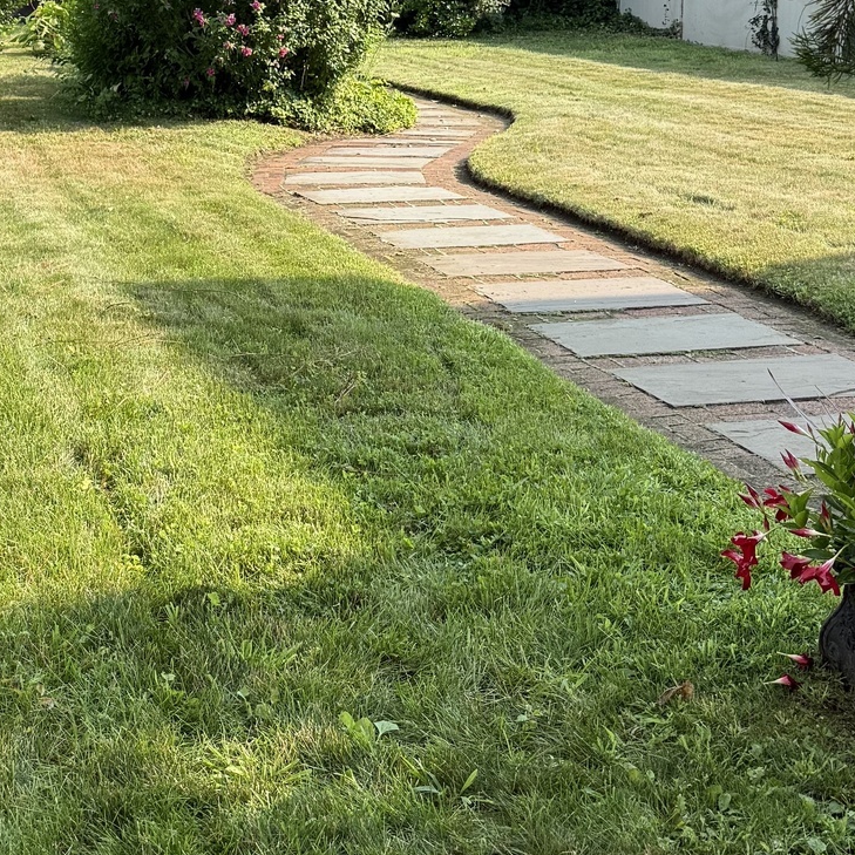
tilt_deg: -11.0
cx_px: 324
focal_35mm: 67
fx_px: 1872
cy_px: 272
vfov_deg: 25.6
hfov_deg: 25.7
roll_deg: -0.3
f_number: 1.78
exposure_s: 1/1901
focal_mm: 6.76
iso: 100
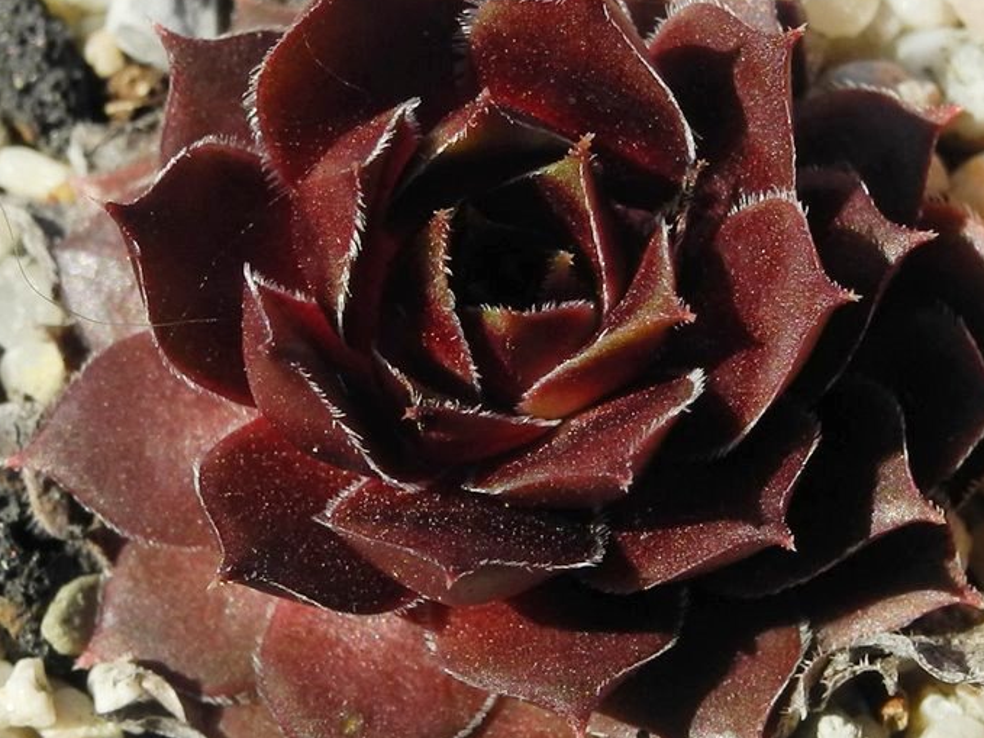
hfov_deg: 55.4
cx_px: 487
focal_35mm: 33
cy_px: 367
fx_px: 938
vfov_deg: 42.9
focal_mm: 6
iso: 100
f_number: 4
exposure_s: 1/1000
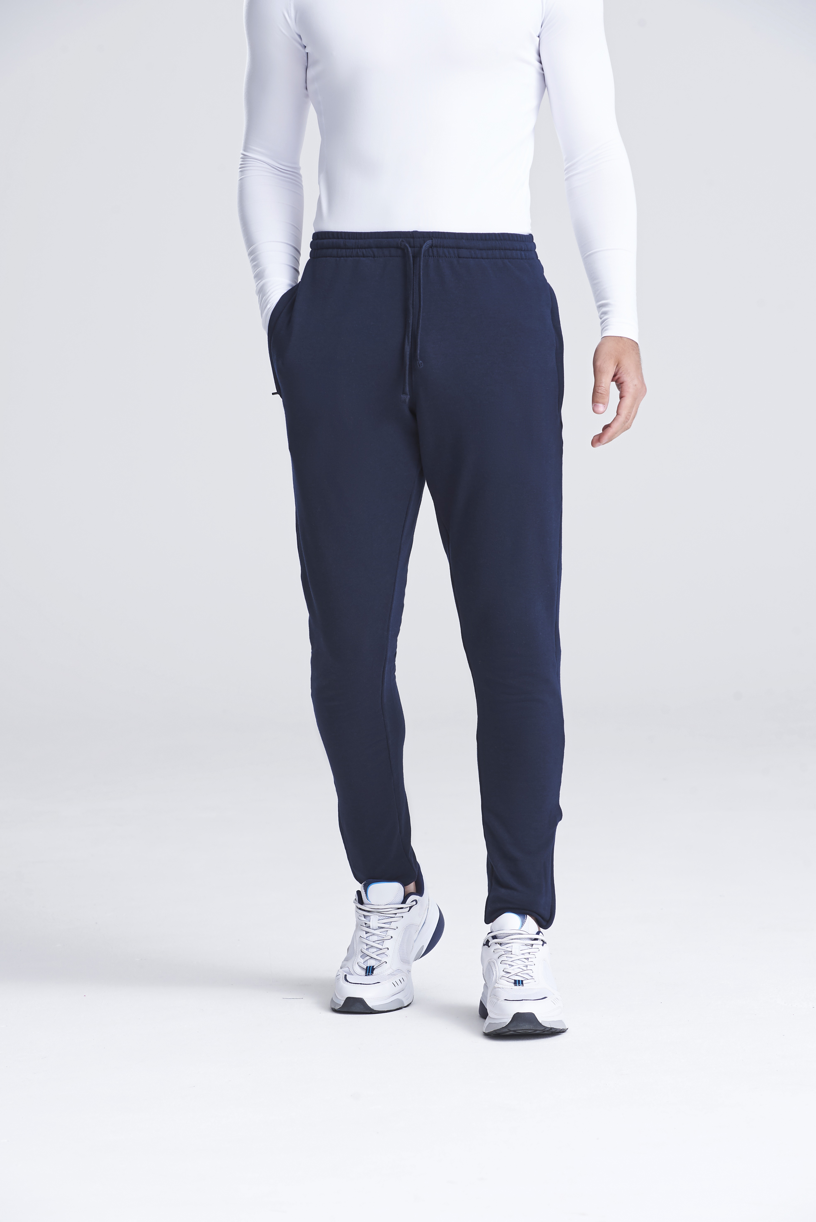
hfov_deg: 9.5
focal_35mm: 145
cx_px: 408
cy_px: 611
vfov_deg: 14.1
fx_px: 4926
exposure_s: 1/160
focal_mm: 145
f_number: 10
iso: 400
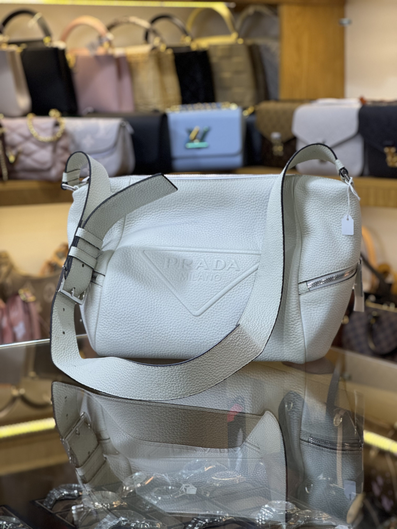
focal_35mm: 77
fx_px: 1177
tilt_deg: -5.7
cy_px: 264
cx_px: 198
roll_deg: +0.6
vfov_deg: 25.3
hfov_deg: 19.1
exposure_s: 1/100
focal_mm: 9
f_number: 2.8
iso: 160
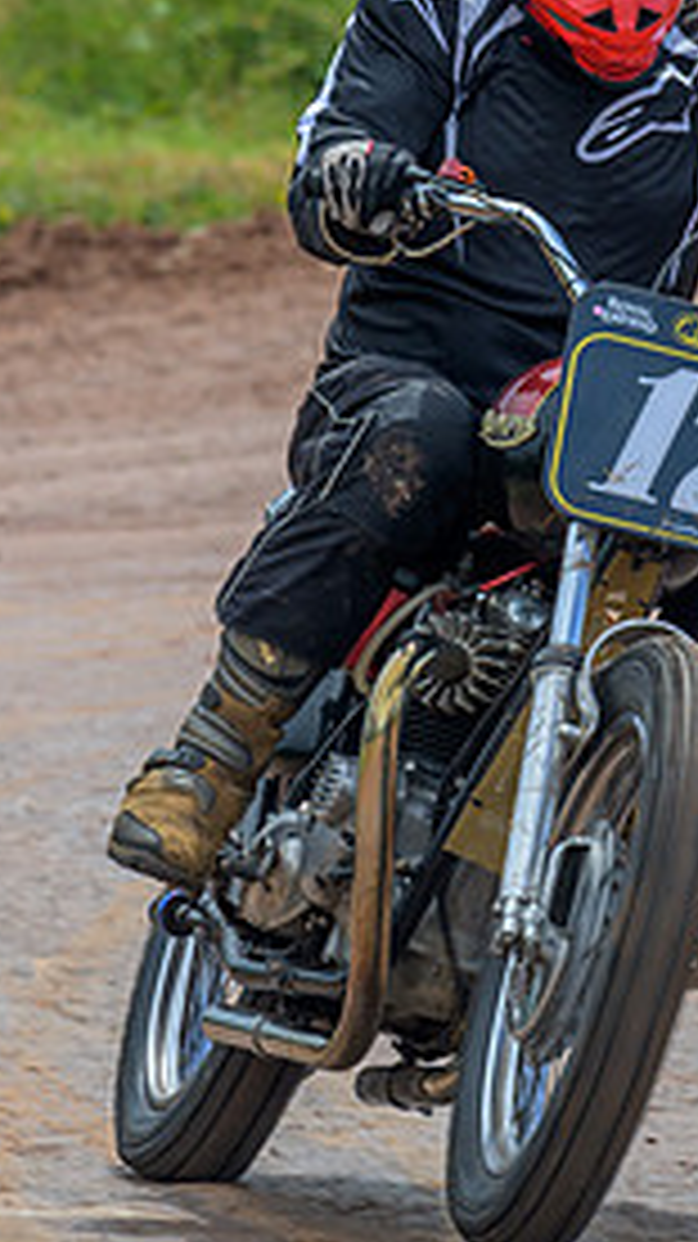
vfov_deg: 2.8
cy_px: 495
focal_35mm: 769
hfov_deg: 1.6
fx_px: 25334
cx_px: 824
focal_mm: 200
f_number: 6.3
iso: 160
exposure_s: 1/400
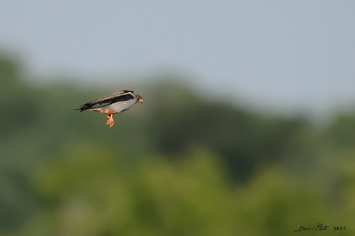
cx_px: 178
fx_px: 4929
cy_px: 118
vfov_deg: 2.7
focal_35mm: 500
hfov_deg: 4.1
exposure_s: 1/2500
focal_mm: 500
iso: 200
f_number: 4.5
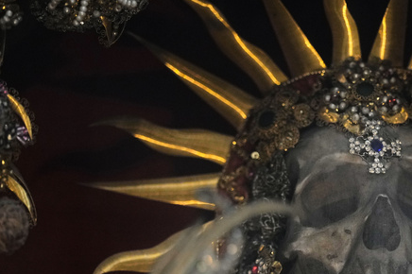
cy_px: 214
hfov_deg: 6.5
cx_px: 362
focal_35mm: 315
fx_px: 3602
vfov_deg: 4.4
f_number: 2
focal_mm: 134
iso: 2000
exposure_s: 1/400
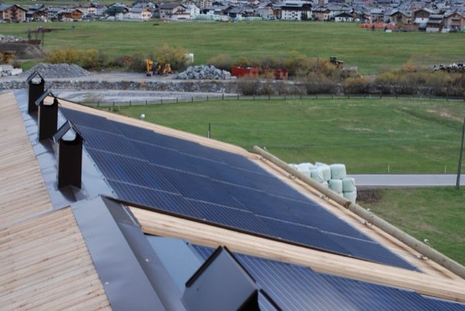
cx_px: 232
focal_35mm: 57
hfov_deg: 35.0
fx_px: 737
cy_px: 156
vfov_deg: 23.8
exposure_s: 1/125
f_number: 5.6
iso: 140
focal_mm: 38
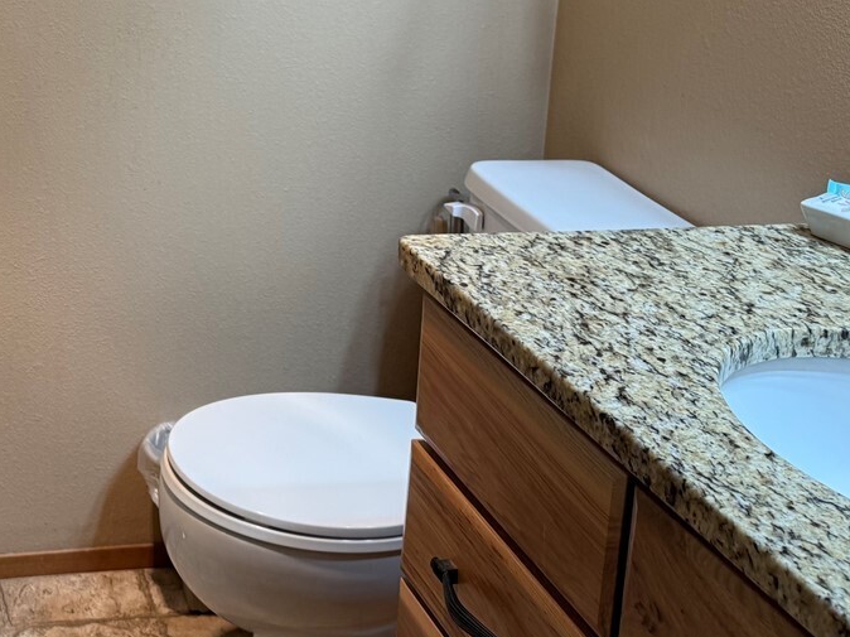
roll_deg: -0.8
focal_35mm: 57
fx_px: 1399
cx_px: 14
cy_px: 19
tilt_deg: -10.6
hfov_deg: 31.4
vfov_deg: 24.6
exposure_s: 1/120
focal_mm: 6.76
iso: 100
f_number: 1.78
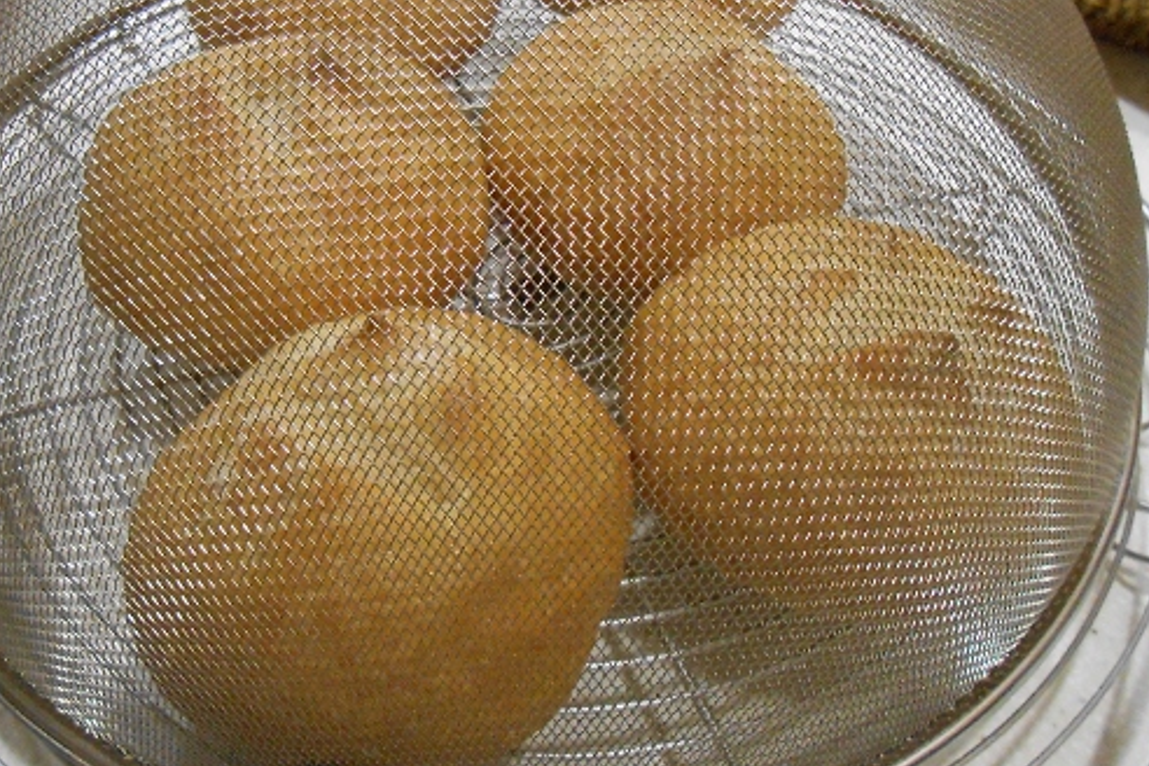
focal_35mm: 33
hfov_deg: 56.9
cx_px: 469
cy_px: 294
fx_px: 1053
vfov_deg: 39.7
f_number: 3.5
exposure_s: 1/20
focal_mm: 4.6
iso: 800
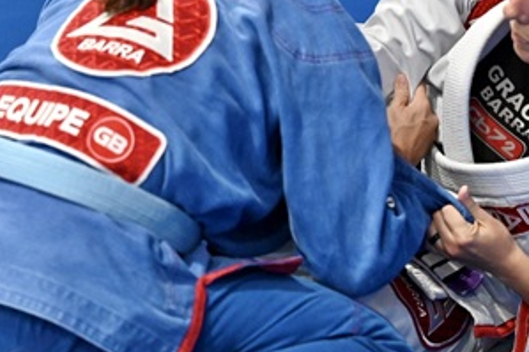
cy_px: 94
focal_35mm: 203
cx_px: 453
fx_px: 2981
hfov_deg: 10.1
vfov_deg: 6.8
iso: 12800
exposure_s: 1/500
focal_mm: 101
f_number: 2.8
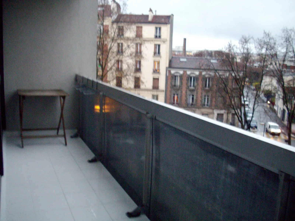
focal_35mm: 37
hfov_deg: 50.1
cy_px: 110
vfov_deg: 38.7
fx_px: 315
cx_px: 148
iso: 400
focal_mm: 6.2
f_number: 2.8
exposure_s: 1/8
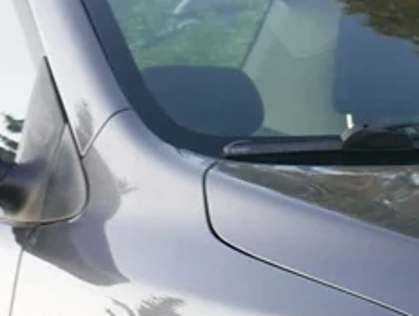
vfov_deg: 6.2
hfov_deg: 8.1
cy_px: 476
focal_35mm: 238
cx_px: 619
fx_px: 2885
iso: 640
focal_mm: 20
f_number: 4.5
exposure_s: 1/60
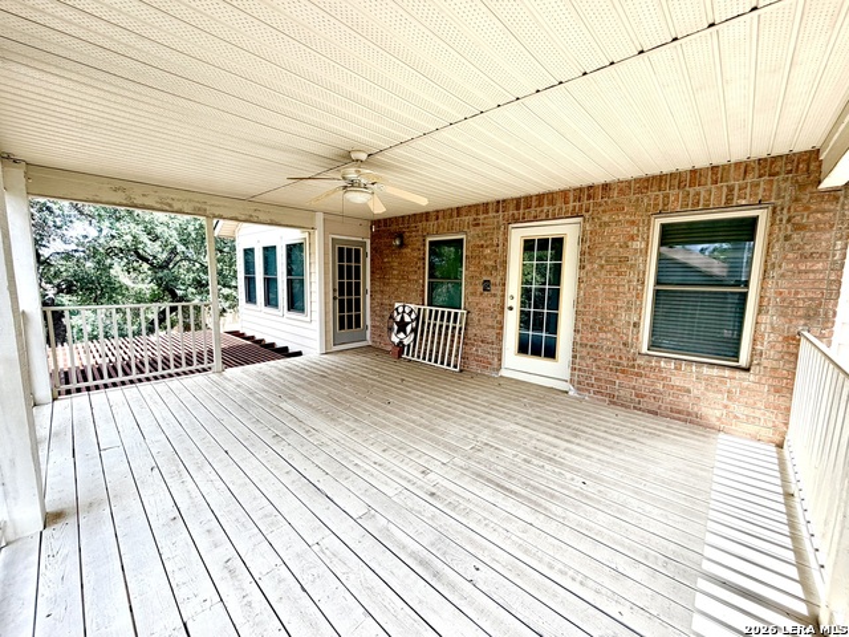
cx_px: 424
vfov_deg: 85.7
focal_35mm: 14
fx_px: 343
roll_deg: -0.8
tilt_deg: -7.0
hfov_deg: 102.1
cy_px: 318
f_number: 2.2
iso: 50
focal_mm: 2.22
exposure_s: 1/326
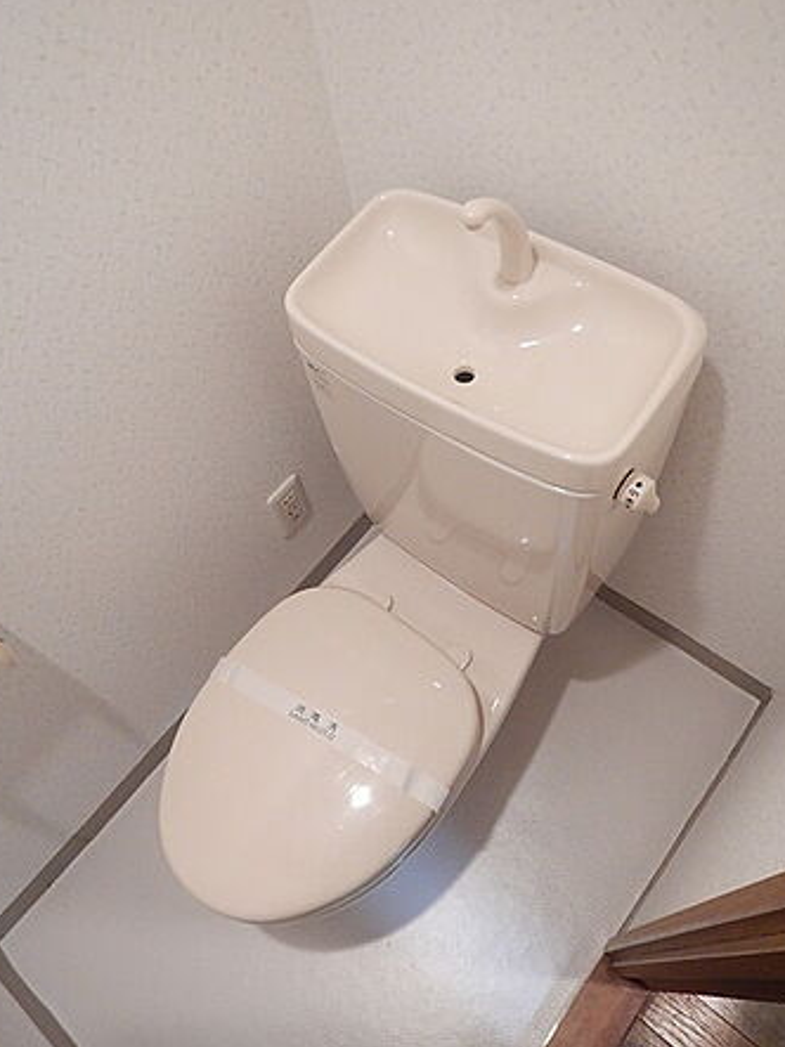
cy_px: 536
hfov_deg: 53.0
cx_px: 390
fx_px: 787
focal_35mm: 26
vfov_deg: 67.3
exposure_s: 1/30
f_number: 2.8
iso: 400
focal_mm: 4.3
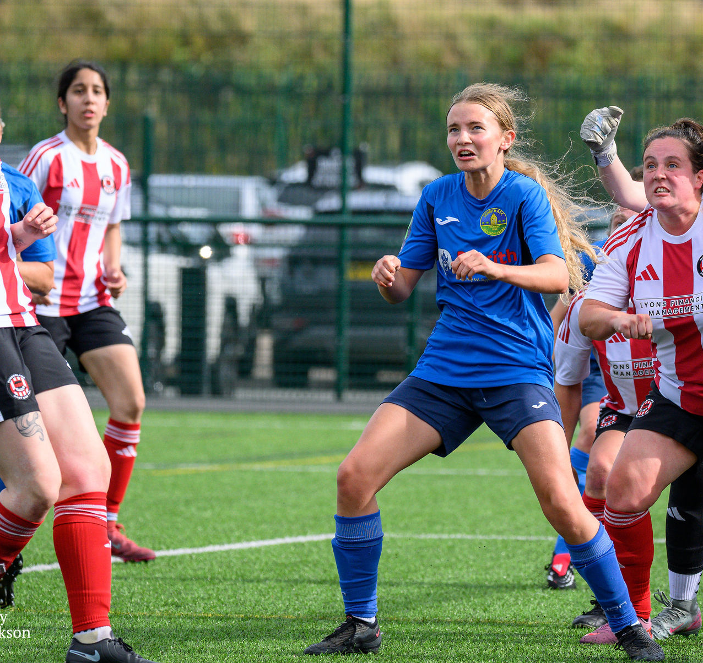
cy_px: 196
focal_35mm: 497
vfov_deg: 3.4
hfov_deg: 3.6
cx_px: 654
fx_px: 11102
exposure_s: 1/1600
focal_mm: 240
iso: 560
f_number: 5
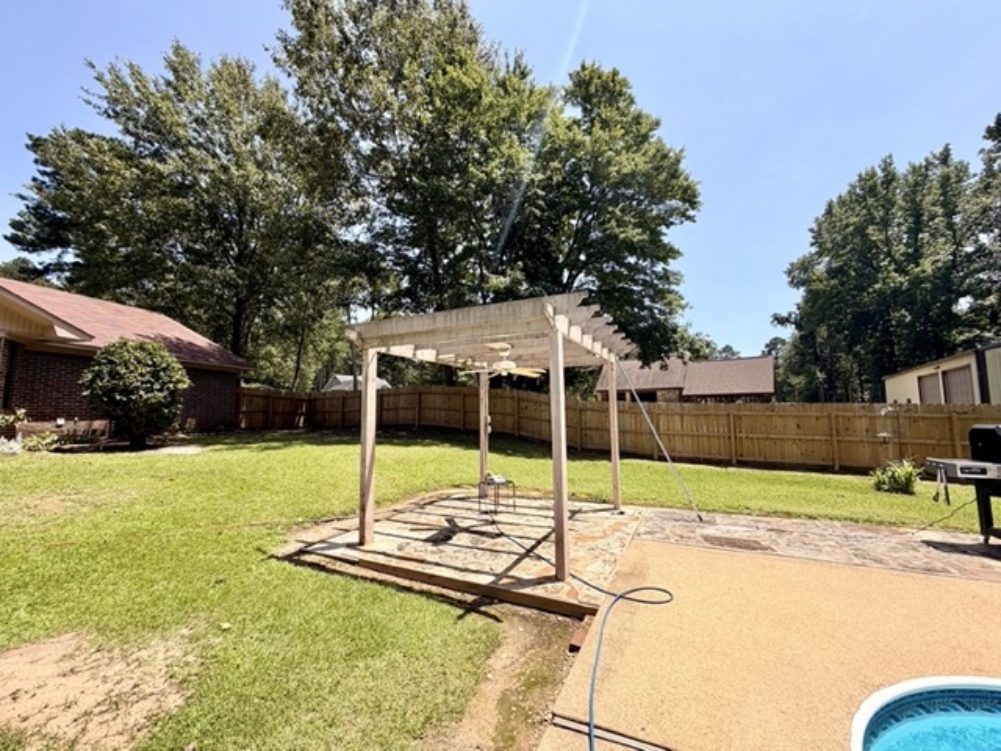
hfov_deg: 102.1
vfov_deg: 85.7
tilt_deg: +4.6
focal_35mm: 14
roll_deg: +0.4
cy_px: 376
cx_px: 500
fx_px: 405
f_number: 2.2
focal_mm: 2.22
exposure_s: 1/770
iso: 32
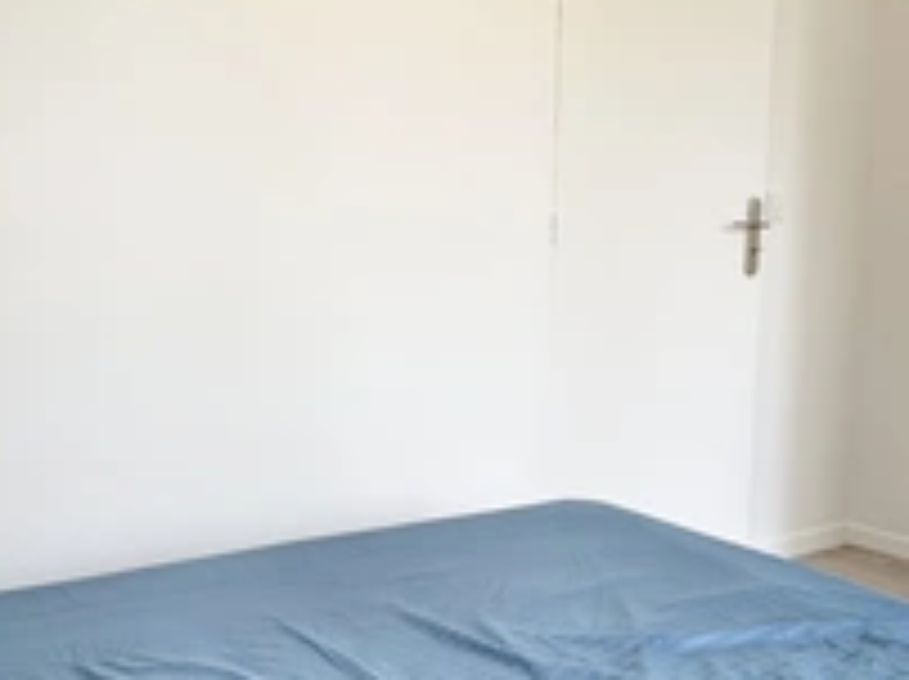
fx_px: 970
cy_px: 369
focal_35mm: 37
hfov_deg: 50.1
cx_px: 416
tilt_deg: -5.5
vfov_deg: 38.6
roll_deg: -0.5
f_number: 2.2
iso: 50
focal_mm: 2.22
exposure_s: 1/99
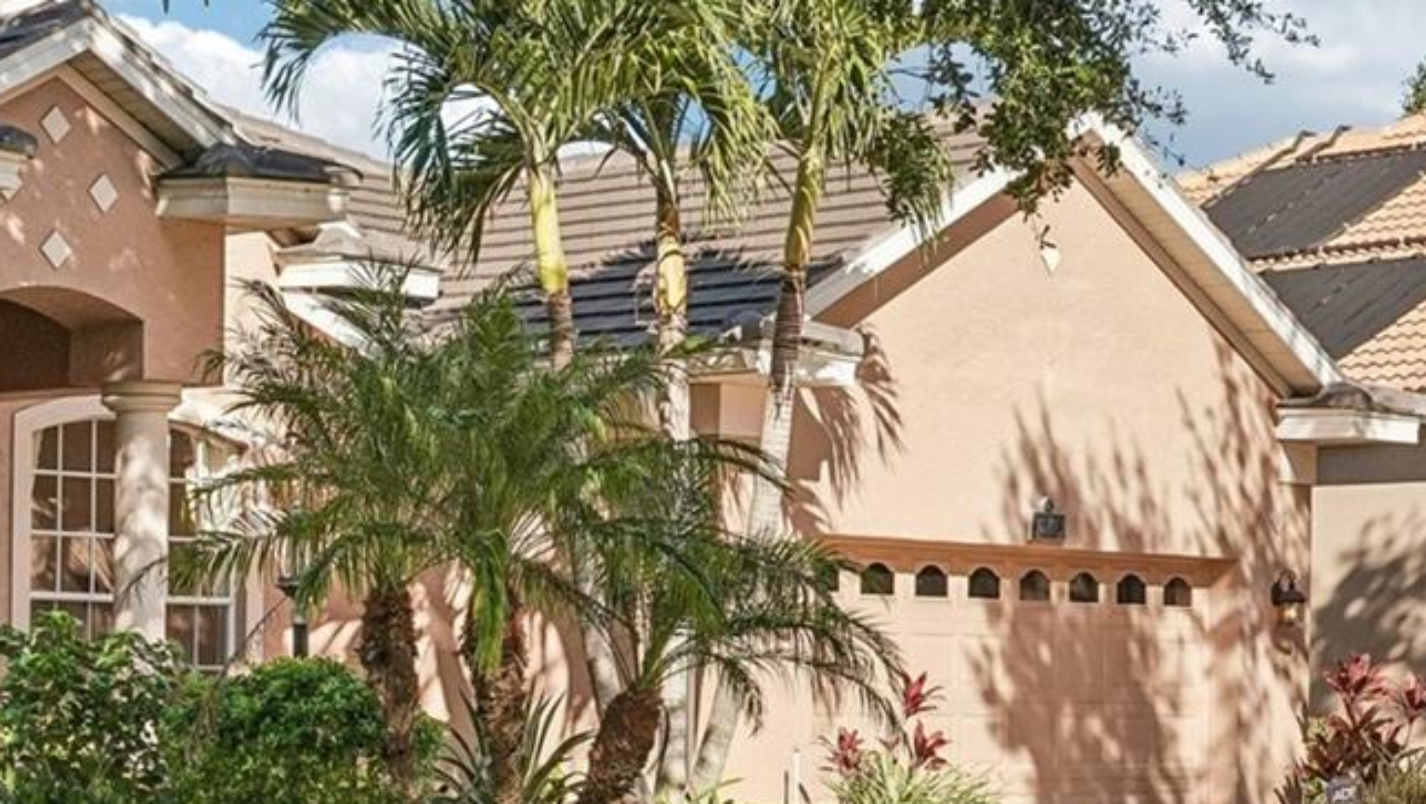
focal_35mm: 91
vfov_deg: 13.2
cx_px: 122
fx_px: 3443
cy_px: 664
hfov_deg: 22.8
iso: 400
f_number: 8
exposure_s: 1/400
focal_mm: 35
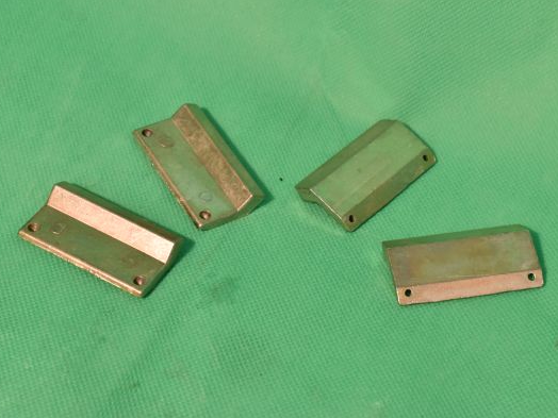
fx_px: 1225
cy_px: 206
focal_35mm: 76
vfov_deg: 19.4
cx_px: 269
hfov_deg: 25.7
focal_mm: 46
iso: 900
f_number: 11
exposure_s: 1/80
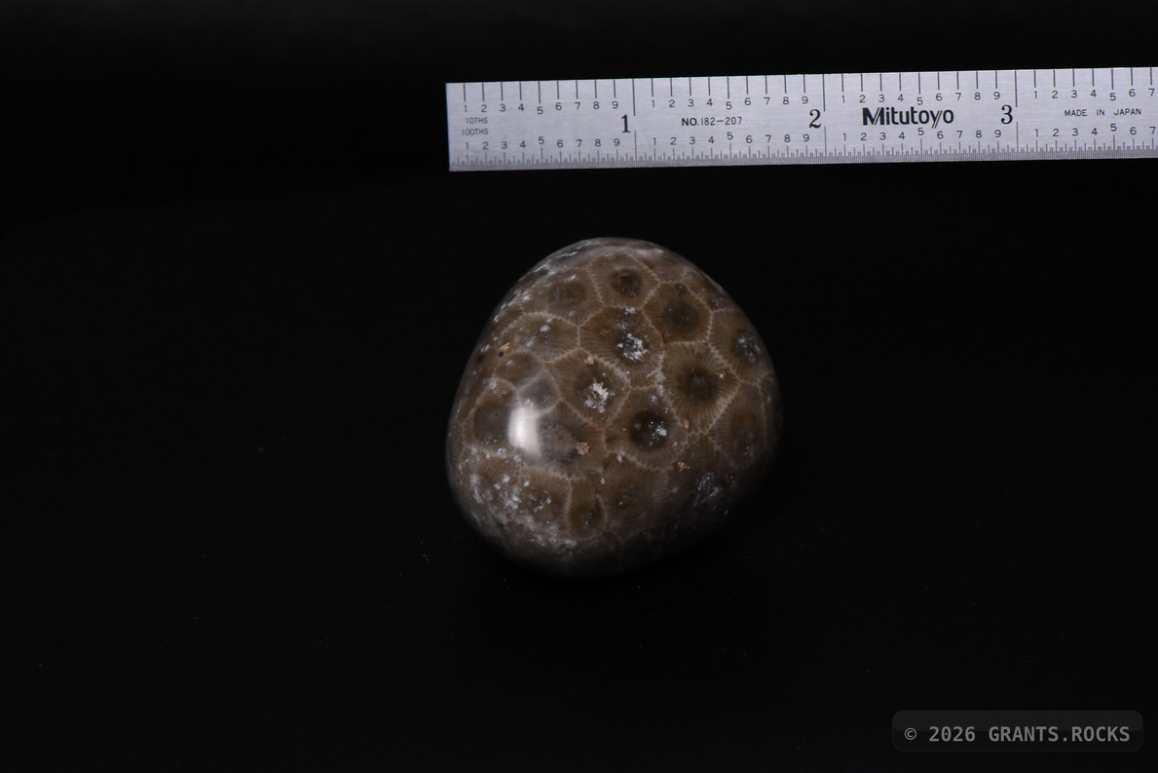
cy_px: 384
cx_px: 581
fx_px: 3410
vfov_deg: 12.9
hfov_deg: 19.3
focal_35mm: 106
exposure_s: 1/60
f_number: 14
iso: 5000
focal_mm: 105
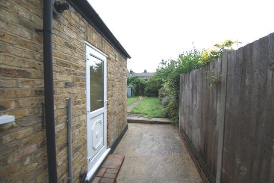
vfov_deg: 77.4
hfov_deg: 100.3
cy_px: 92
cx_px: 137
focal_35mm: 15
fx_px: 114
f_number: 4
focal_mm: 10
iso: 100
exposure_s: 1/30
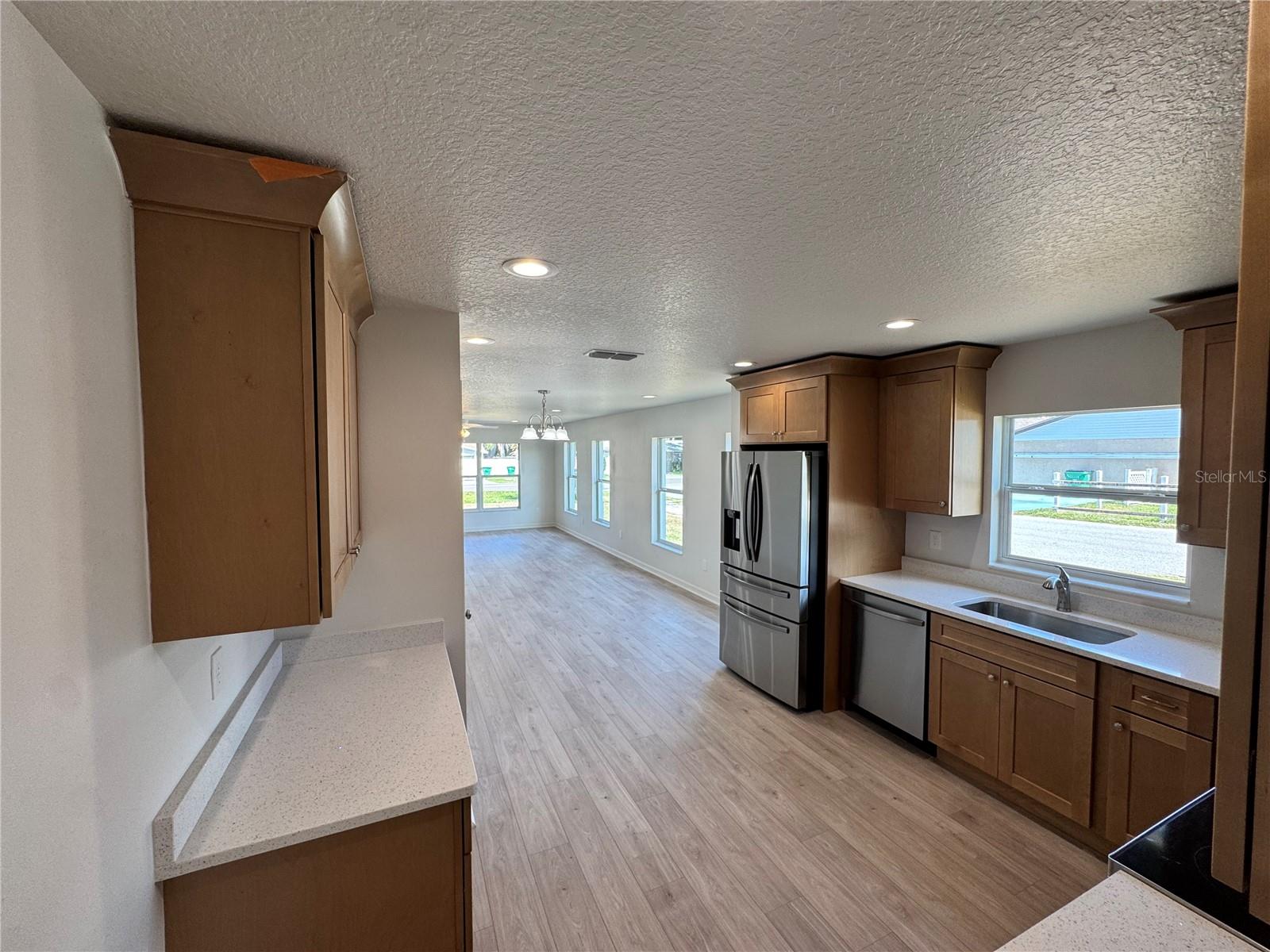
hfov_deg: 102.1
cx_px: 635
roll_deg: +0.1
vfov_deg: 85.7
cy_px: 476
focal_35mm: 14
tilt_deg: -2.5
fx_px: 514
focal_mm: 2.22
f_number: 2.2
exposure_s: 1/120
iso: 64
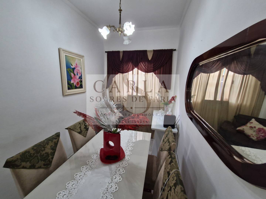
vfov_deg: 89.9
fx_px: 100
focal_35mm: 13
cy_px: 100
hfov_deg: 106.2
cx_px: 133
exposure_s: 1/30
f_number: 2.2
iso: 400
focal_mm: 1.74
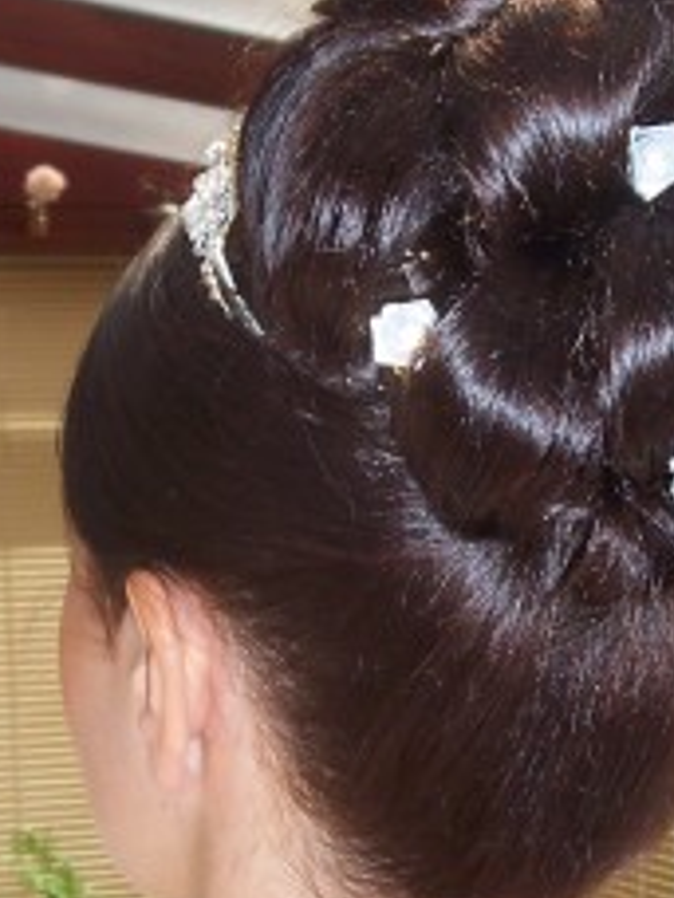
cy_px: 477
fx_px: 2155
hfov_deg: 17.7
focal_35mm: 83
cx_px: 441
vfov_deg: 23.6
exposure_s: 1/500
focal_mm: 5.6
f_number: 2.8
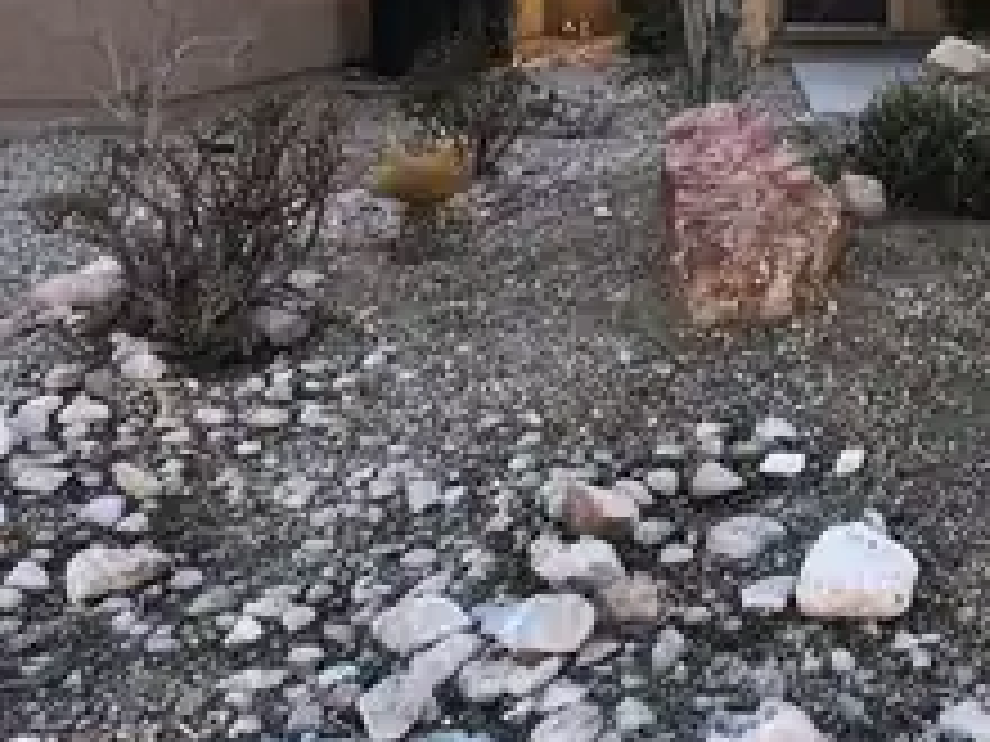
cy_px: 220
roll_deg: +0.2
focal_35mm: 51
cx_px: 828
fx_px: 1459
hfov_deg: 35.9
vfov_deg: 28.3
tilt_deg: -9.3
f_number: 1.8
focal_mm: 3.99
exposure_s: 1/411
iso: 20
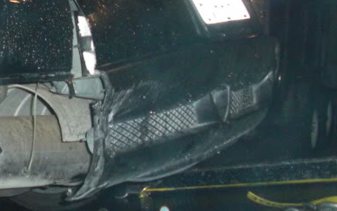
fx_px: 928
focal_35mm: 101
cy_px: 87
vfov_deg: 13.0
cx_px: -32
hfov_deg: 19.7
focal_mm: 6.3
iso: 200
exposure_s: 1/60
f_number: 2.8
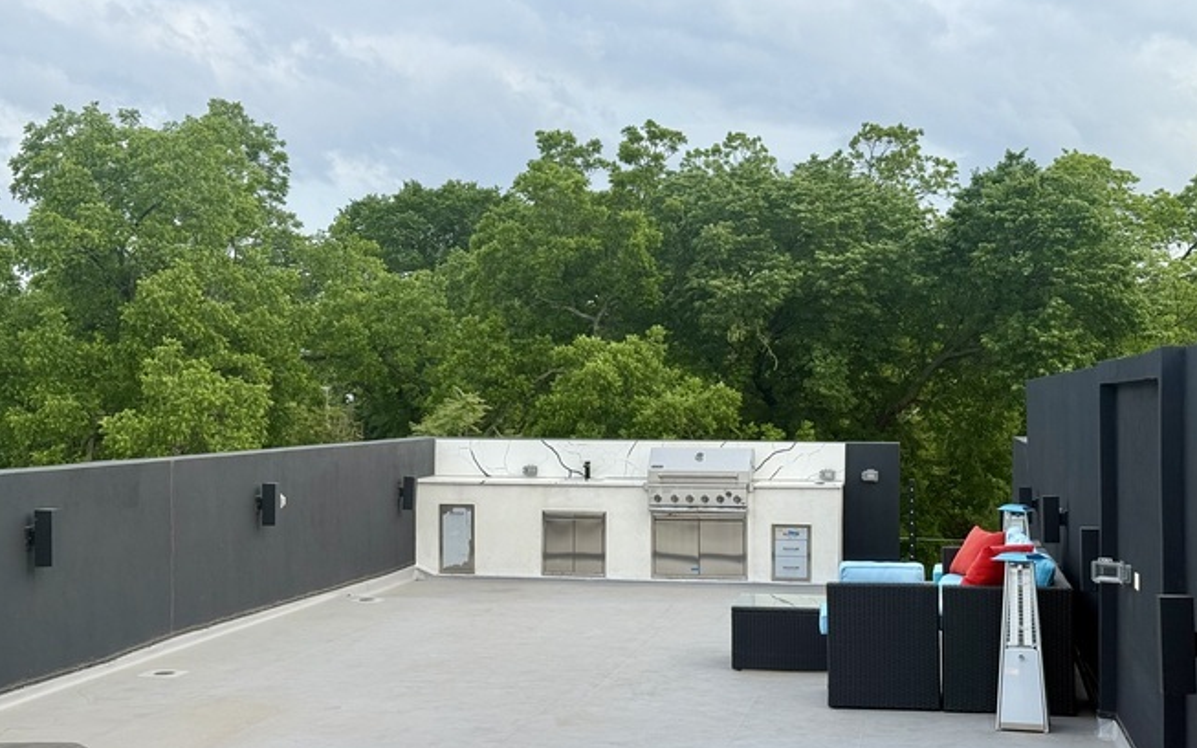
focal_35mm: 52
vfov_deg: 24.9
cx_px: 600
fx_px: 1696
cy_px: 394
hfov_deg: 38.9
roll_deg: -0.1
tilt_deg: -0.3
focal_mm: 6.76
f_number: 1.78
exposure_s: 1/962
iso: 80
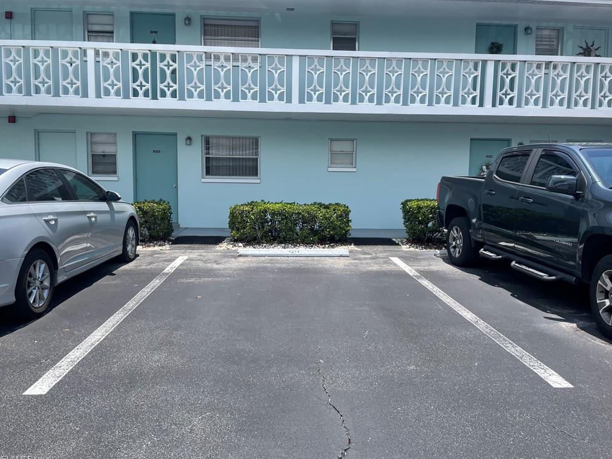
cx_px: 305
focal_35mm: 27
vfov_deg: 51.4
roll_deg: -0.4
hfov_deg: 65.3
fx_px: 477
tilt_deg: -5.4
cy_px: 227
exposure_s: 1/2257
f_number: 1.6
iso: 32
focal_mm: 4.2
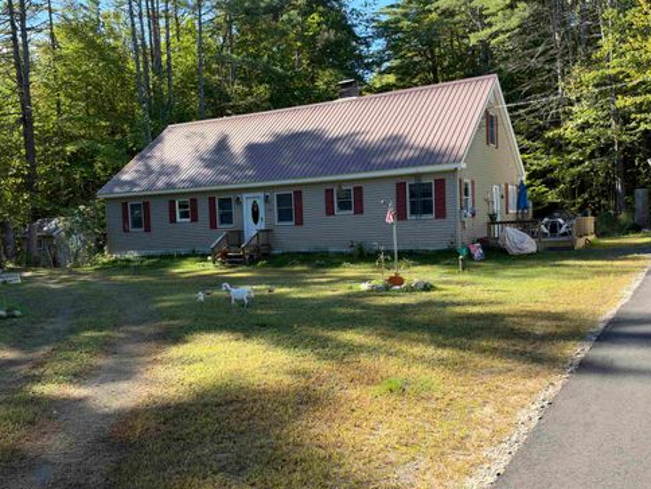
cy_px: 243
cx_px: 326
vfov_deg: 44.2
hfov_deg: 56.8
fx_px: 602
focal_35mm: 32
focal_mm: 6.93
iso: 64
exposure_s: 1/1185
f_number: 1.48
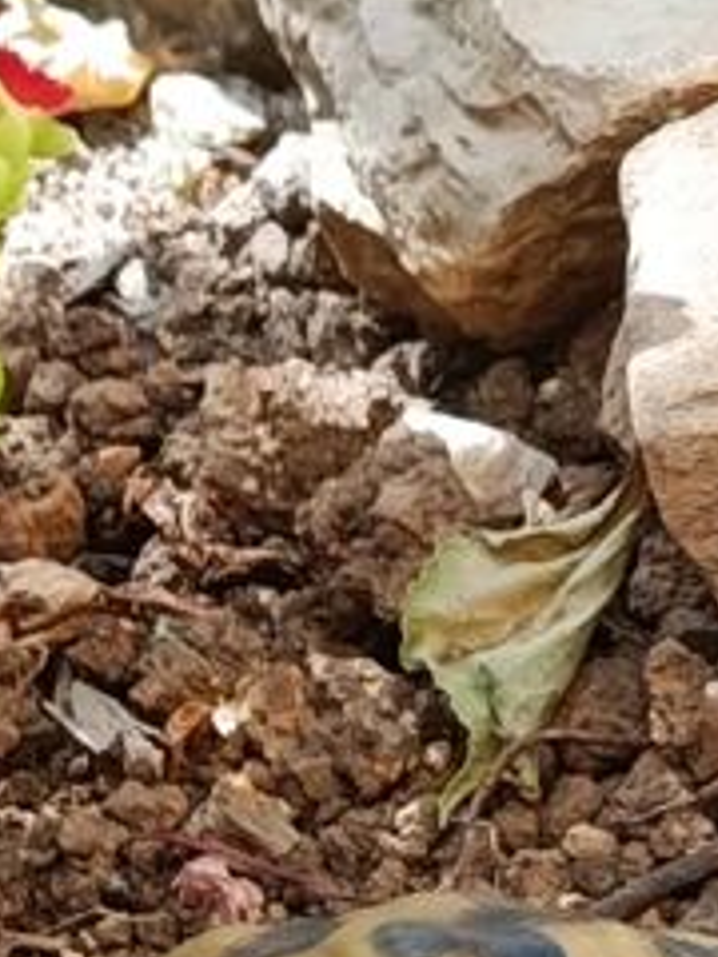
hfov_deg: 8.4
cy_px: 1200
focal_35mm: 176
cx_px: 347
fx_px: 4867
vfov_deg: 11.0
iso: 96
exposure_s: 1/100
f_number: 1.7
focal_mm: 5.24
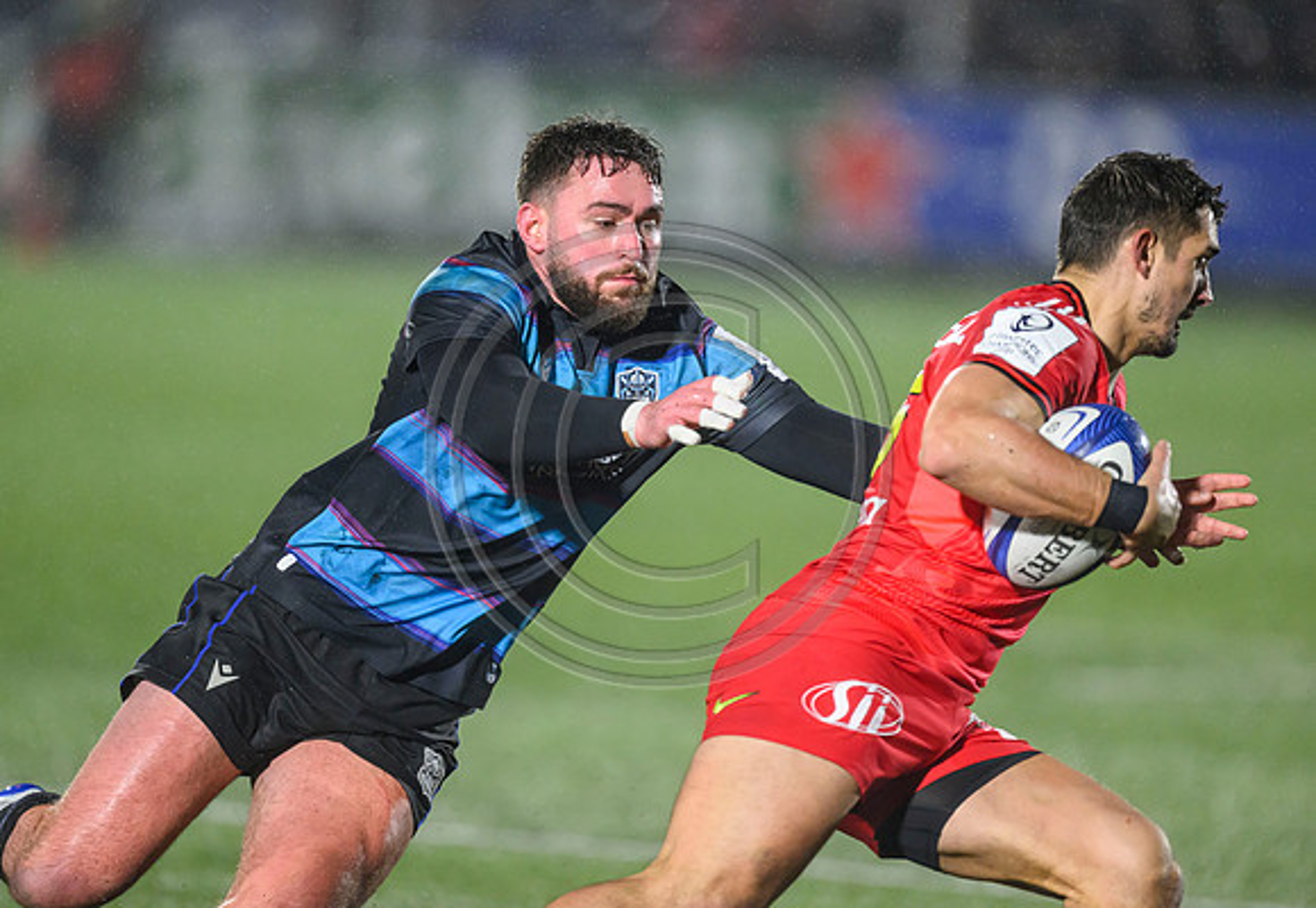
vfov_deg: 3.1
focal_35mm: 448
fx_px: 16543
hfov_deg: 4.6
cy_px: 411
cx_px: 572
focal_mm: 400
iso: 4000
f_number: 3.2
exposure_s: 1/2000
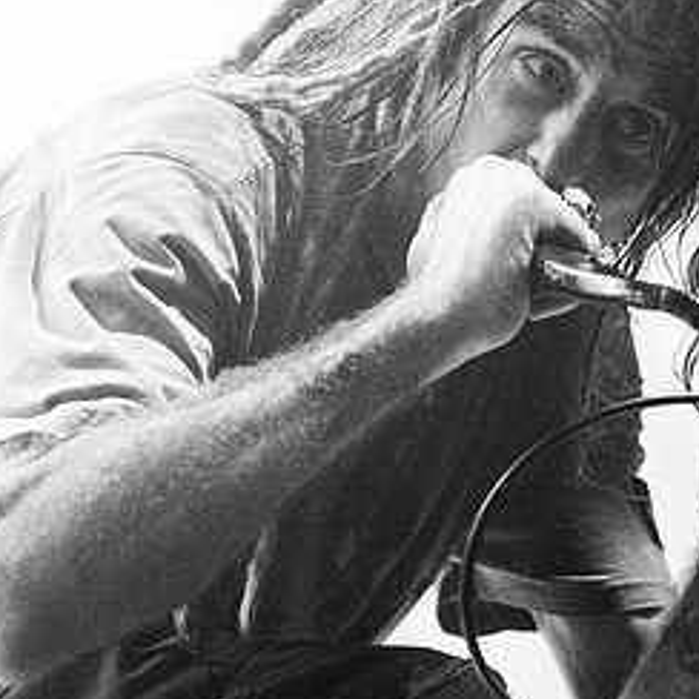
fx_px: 4523
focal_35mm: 198
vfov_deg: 8.8
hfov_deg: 8.8
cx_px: 516
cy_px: 277
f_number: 3.2
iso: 3200
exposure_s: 1/320
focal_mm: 80
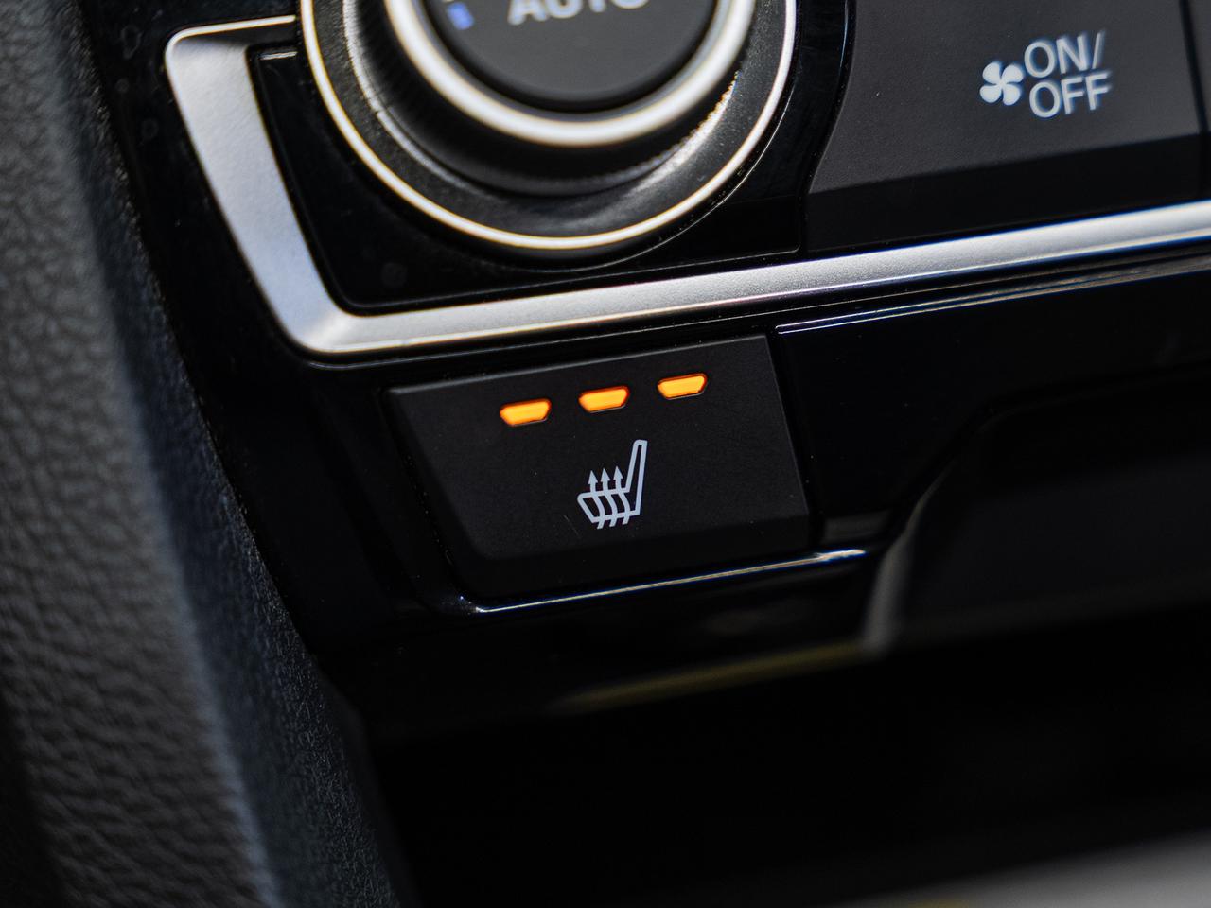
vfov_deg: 16.6
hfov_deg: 22.1
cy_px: 467
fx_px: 3106
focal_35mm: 89
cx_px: 633
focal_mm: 58.7
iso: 640
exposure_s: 1/40
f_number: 3.5
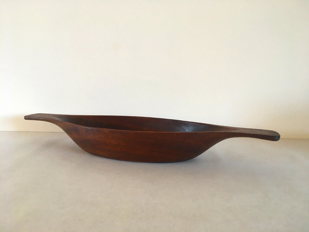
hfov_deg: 61.7
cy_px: 116
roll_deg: -0.3
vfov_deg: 48.2
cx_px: 154
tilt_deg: -10.5
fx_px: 259
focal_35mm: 29
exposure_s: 1/33
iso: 64
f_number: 2.2
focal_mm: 4.15
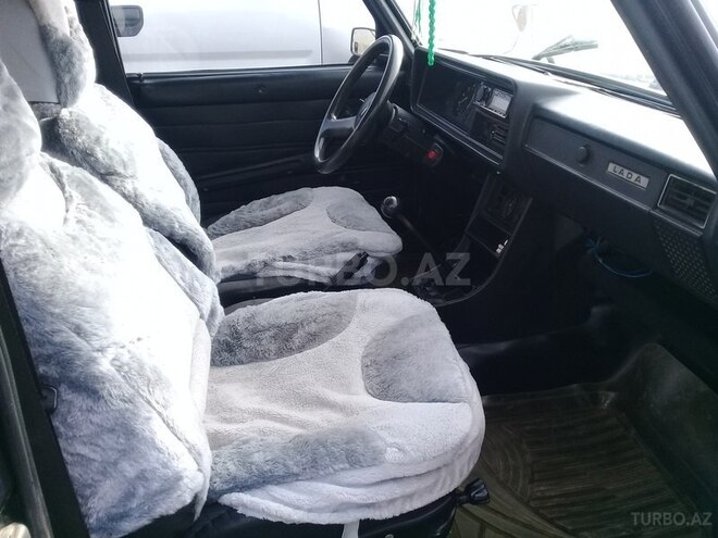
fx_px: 643
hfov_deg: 58.4
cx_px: 359
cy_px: 269
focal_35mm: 31
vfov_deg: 45.4
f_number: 2.2
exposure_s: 1/185
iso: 50
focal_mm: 3.3
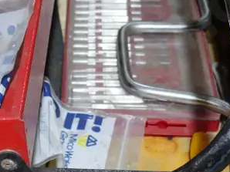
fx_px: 777
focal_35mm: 117
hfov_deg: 16.8
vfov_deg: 12.6
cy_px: 72
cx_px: 136
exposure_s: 1/60
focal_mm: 17
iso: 800
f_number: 4
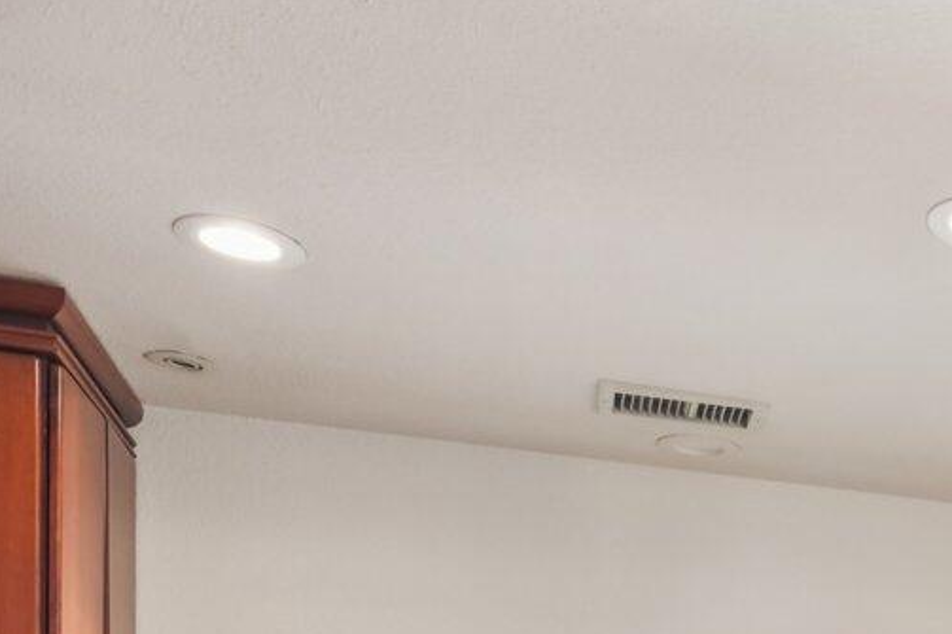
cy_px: 951
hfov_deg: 28.8
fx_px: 1507
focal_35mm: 57
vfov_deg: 20.4
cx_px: 1230
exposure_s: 1/50
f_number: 8
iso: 500
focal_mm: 14
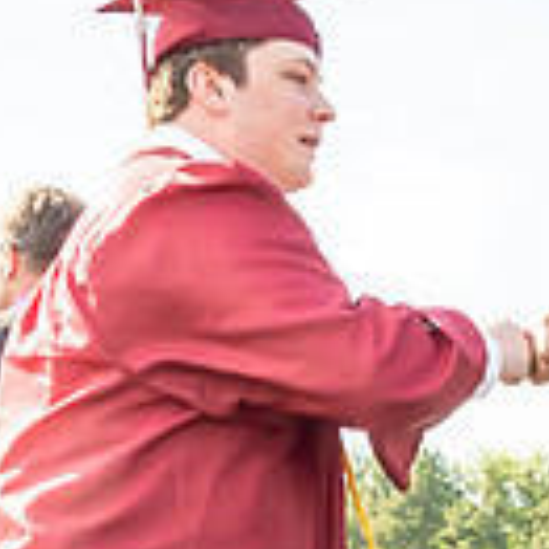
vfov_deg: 15.0
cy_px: 679
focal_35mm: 112
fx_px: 2010
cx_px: 346
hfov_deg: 15.5
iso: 200
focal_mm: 17
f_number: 7.1
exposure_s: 1/500
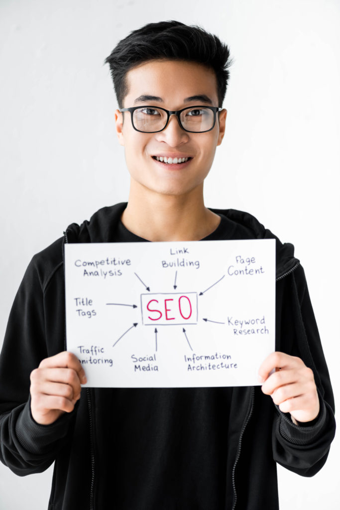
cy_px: 255
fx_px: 1487
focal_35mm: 105
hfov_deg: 13.0
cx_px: 170
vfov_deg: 19.5
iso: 400
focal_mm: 105
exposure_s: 1/200
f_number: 4
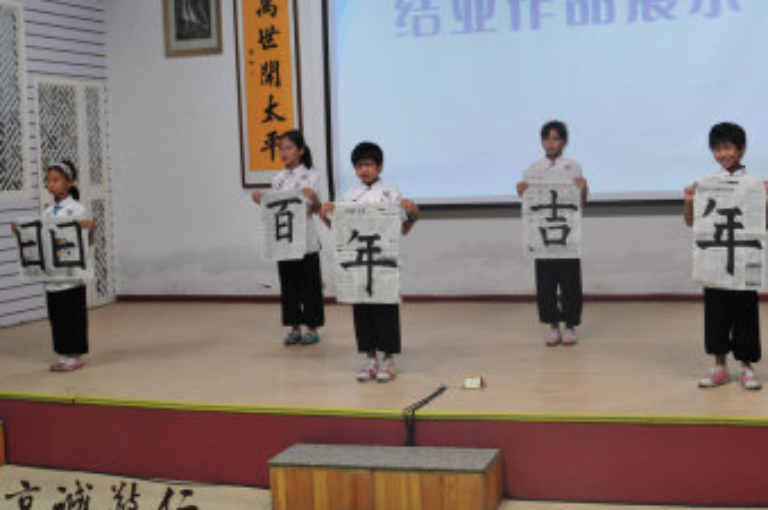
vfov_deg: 25.8
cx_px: 430
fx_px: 1108
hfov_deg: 38.2
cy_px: 194
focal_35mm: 52
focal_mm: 24
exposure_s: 1/60
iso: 500
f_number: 4
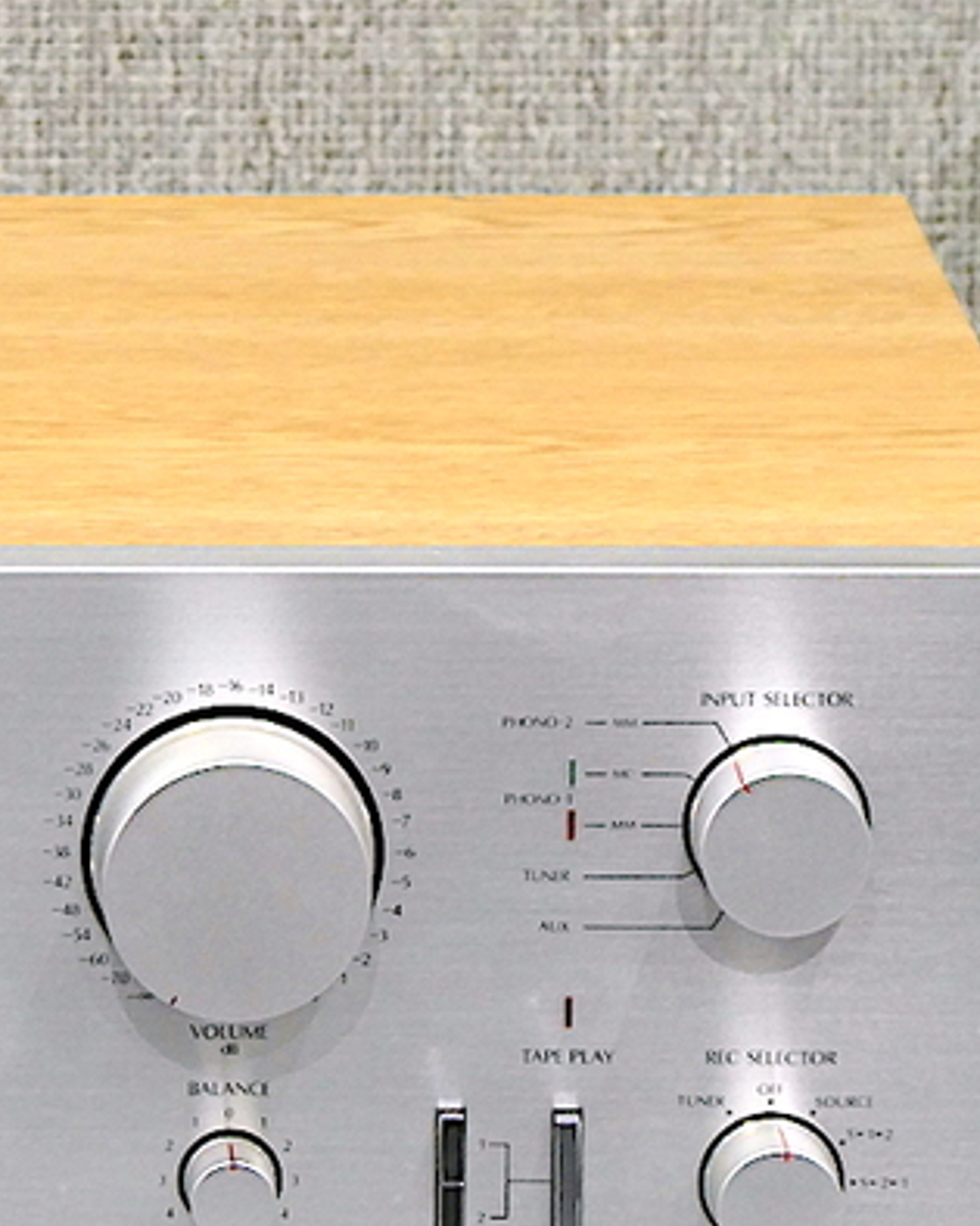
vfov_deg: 5.7
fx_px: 12332
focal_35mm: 340
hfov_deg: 4.5
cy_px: 694
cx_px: -208
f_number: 5.4
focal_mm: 25.6
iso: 200
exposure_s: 1/6
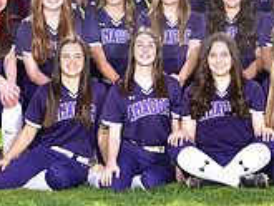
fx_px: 1877
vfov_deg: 6.3
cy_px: 9
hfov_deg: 8.3
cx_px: 154
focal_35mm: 237
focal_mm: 70
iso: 320
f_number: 11
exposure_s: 1/250
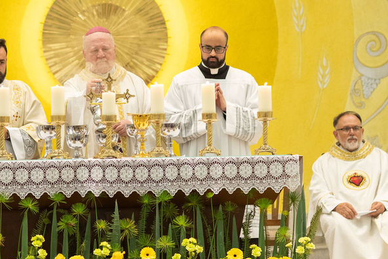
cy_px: 123
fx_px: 1574
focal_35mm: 146
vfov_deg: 9.4
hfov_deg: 14.0
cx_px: 137
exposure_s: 1/200
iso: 2000
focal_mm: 85
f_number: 3.2
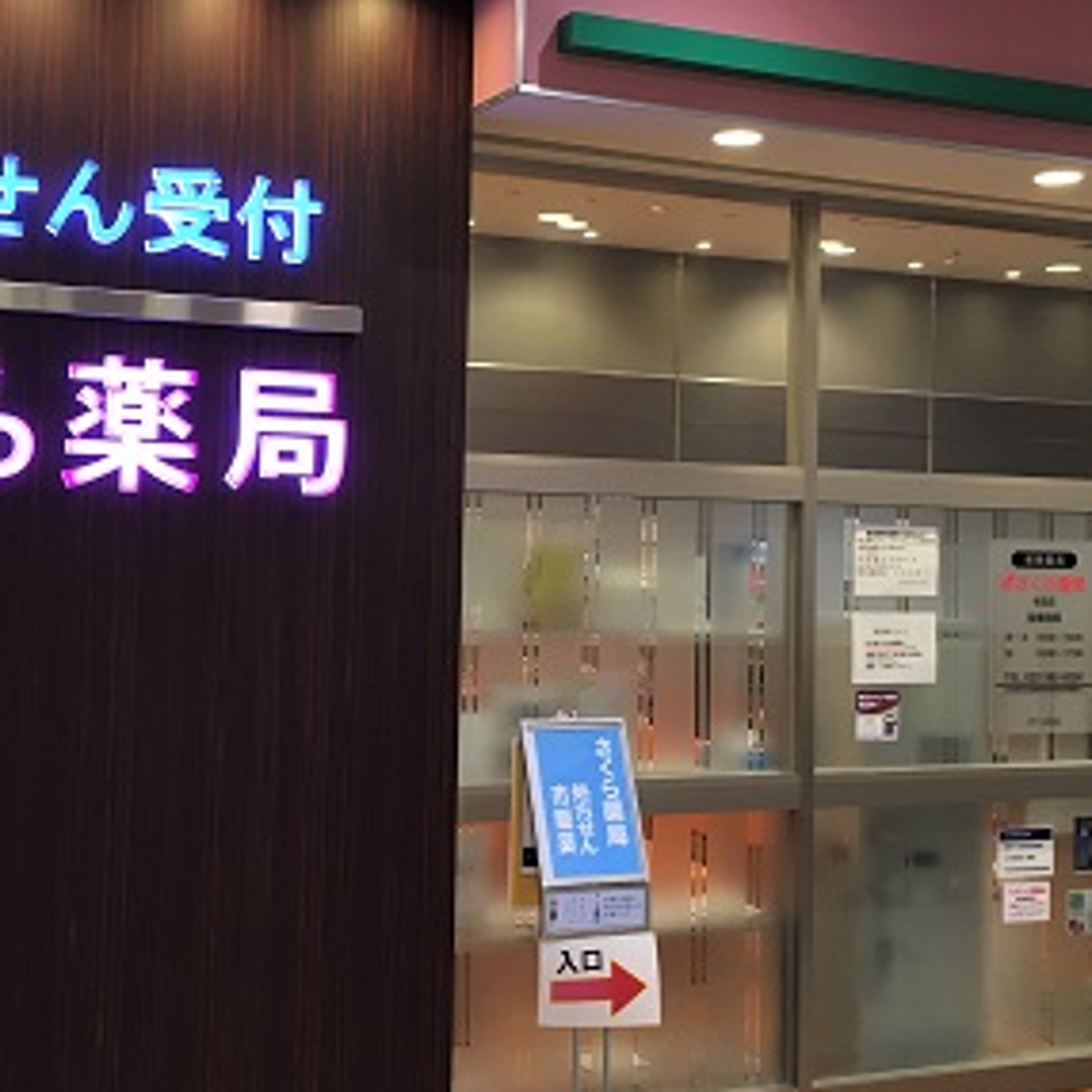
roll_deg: -0.5
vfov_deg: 39.1
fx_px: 1535
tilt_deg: +2.9
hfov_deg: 39.1
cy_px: 454
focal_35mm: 43
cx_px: 473
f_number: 2.2
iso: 50
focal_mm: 4.15
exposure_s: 1/30
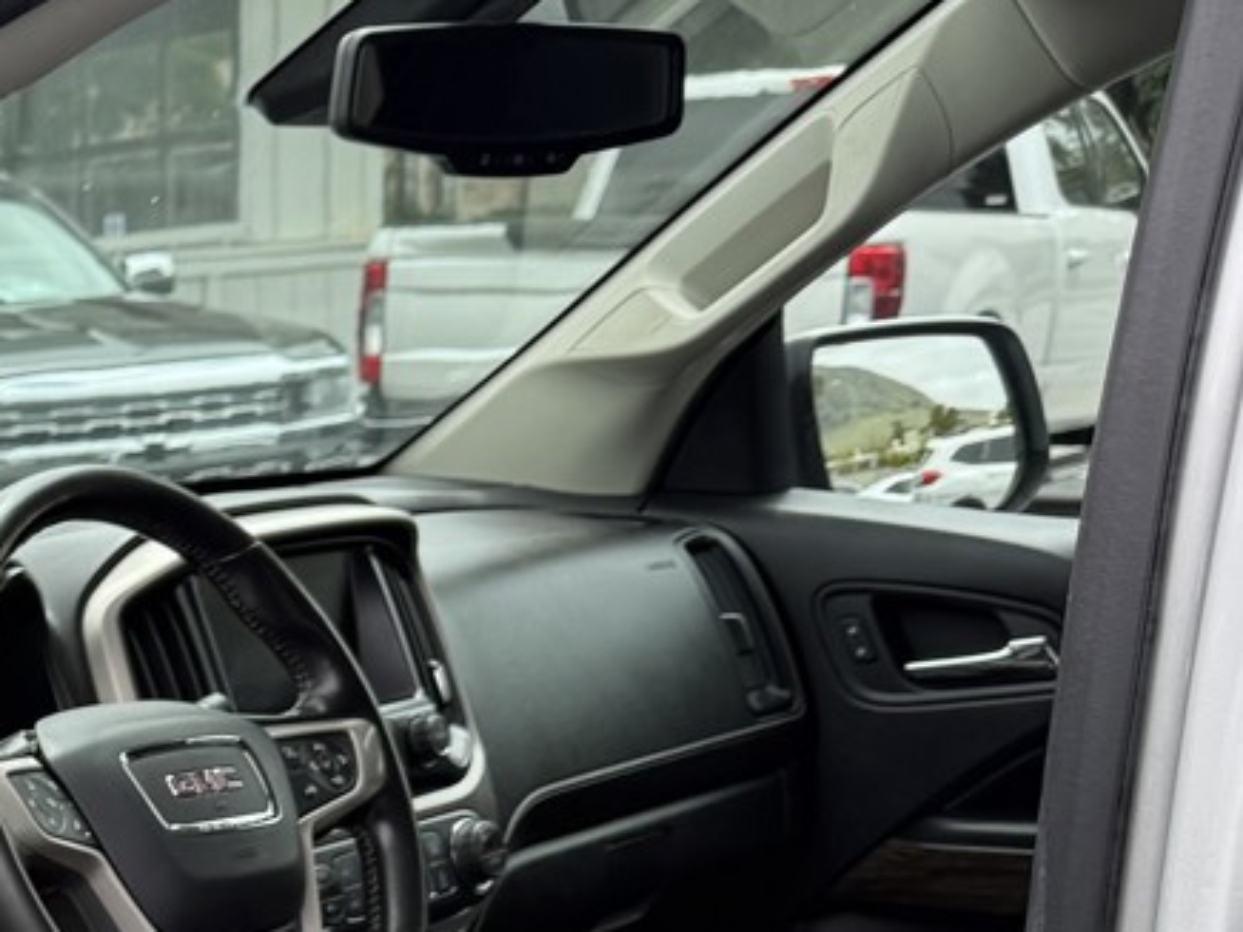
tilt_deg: -14.6
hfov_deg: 18.8
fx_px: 3160
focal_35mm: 88
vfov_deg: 16.0
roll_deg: +4.0
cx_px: -764
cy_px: 1154
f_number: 1.78
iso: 80
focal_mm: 6.76
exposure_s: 1/909
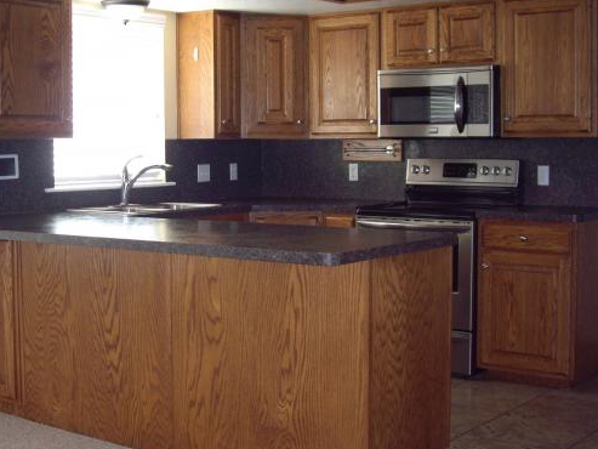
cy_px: 205
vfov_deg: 24.0
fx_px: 1054
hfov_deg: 31.6
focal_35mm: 61
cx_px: 238
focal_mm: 7.6
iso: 200
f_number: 3
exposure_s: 1/50
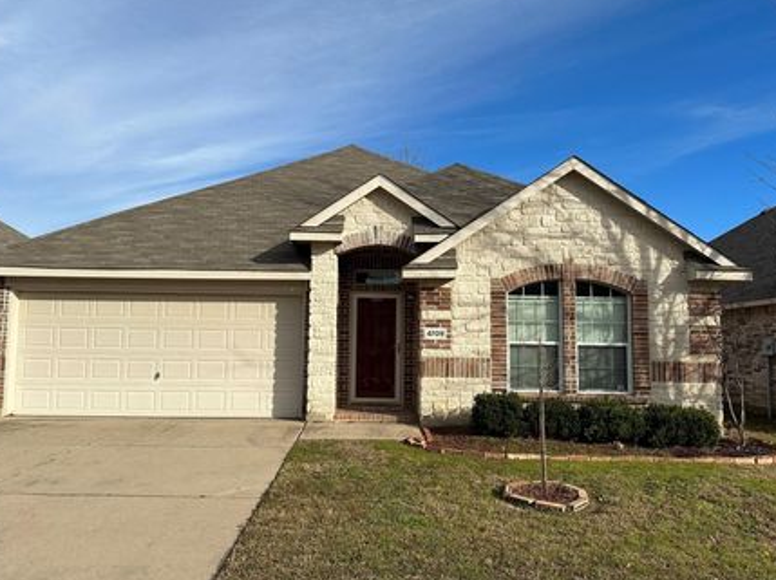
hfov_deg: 63.5
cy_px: 297
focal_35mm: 28
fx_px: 627
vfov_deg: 49.7
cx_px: 369
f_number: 1.78
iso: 80
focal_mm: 6.86
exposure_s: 1/5263
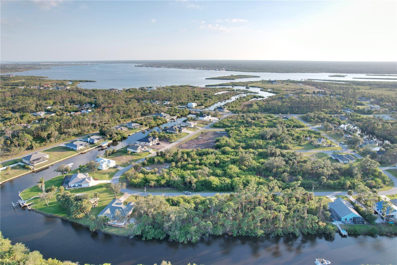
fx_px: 243
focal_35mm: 22
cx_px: 198
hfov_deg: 78.6
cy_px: 132
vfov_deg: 57.2
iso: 110
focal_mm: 8.38
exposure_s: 1/1000
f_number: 2.8
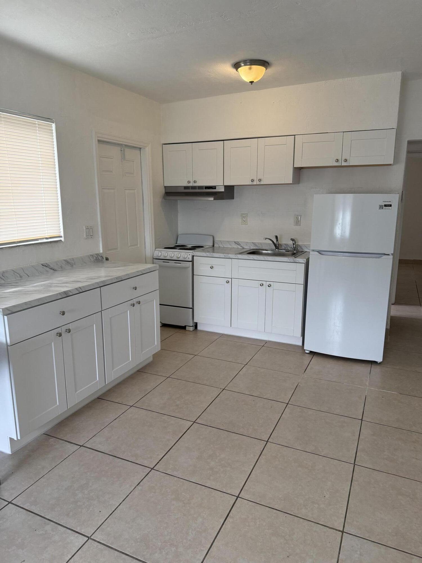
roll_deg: -1.3
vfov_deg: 71.6
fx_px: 390
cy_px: 282
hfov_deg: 56.8
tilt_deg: -12.0
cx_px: 211
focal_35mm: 24
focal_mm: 6.76
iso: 160
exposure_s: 1/120
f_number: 1.78
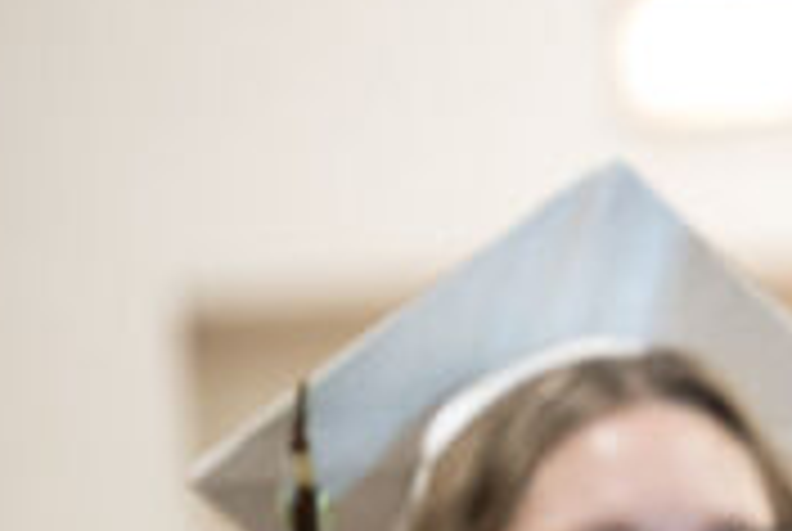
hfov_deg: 2.9
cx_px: 1352
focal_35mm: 697
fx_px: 15360
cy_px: 680
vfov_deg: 2.0
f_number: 2.8
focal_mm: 200
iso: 1600
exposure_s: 1/100
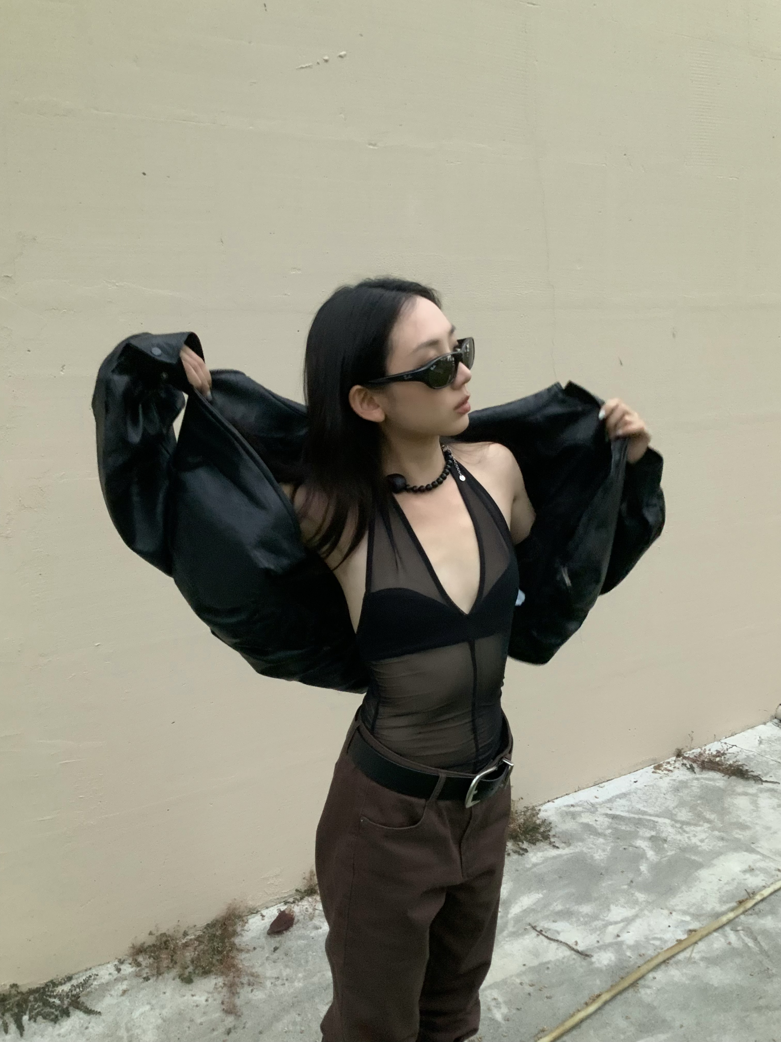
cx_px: 390
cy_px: 521
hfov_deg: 48.2
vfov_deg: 61.7
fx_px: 872
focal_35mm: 29
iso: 250
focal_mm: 3
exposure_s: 1/60
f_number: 1.8
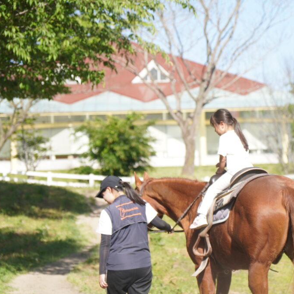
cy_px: 147
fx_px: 1297
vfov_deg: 12.9
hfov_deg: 12.9
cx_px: 200
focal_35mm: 135
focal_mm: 70
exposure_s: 1/800
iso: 100
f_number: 2.8
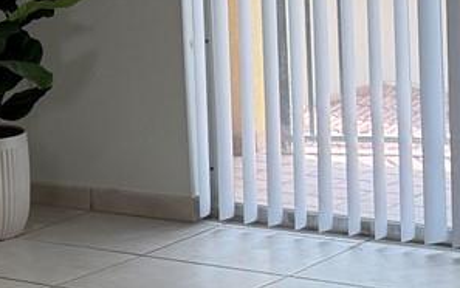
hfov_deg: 13.9
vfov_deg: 9.5
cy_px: -31
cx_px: -307
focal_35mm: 137
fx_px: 1718
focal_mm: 6.76
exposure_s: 1/198
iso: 125
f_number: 1.78
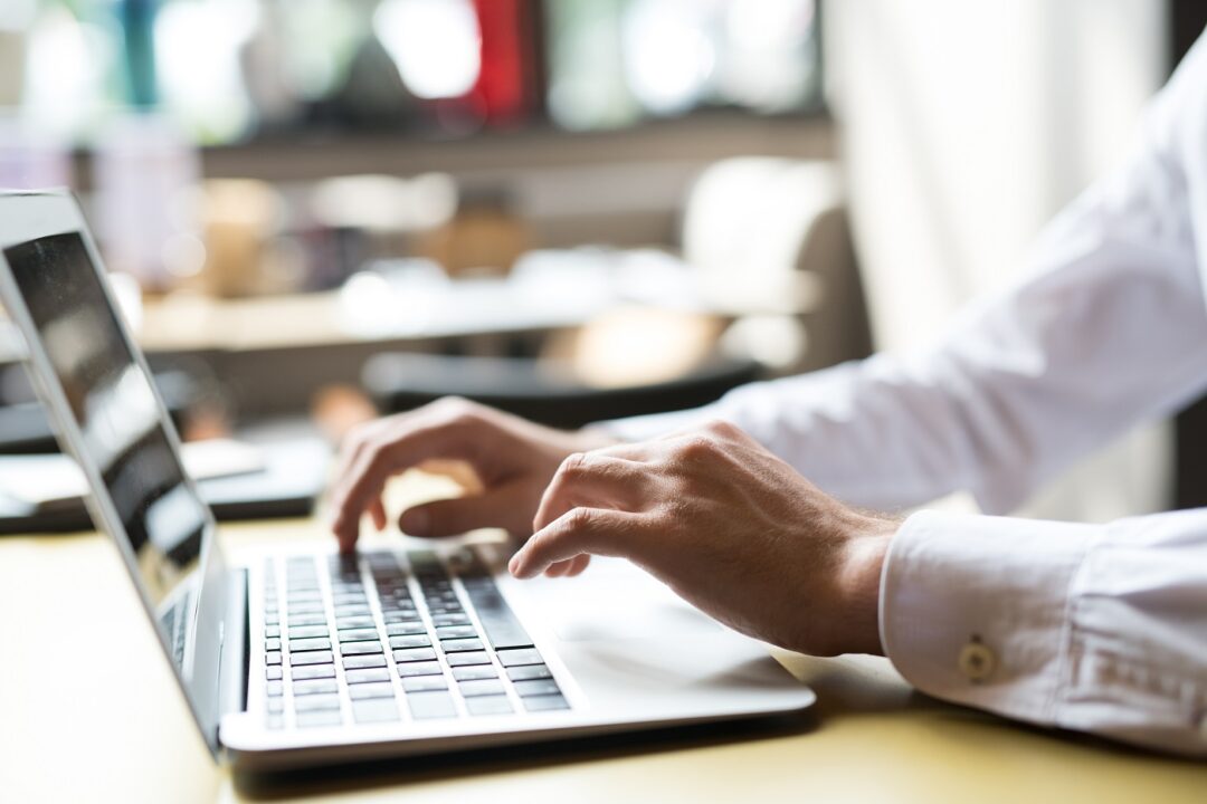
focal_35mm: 50
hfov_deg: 39.6
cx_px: 604
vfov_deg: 27.0
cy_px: 402
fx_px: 1676
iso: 500
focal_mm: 50
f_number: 2.5
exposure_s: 1/200
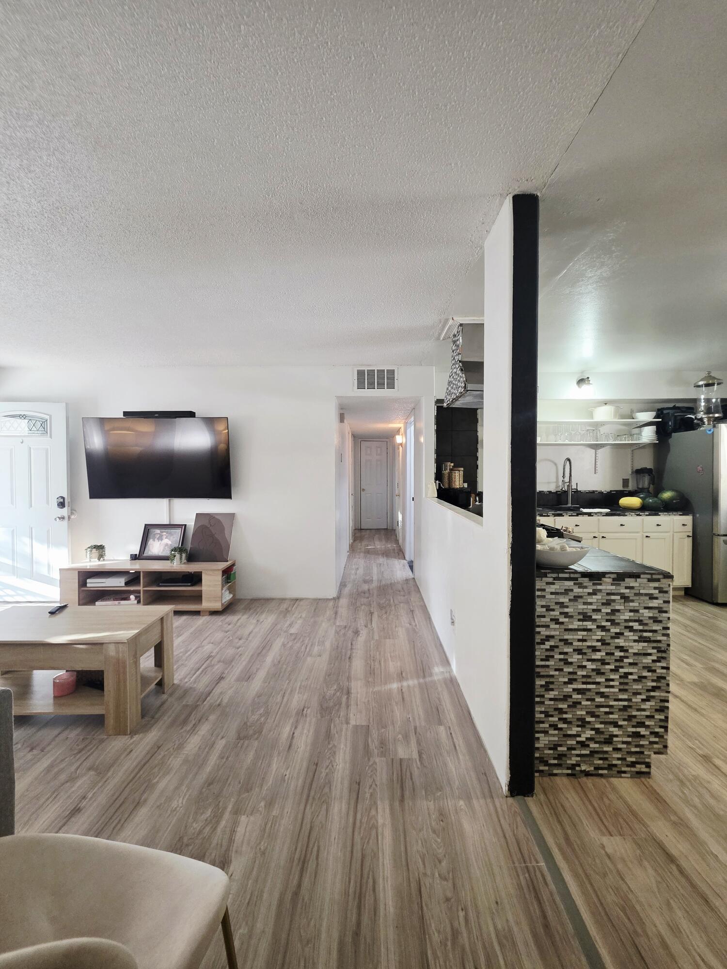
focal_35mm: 13
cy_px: 484
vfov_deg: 106.2
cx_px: 364
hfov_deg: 89.9
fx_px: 364
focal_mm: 2.2
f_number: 1.9
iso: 250
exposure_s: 1/120
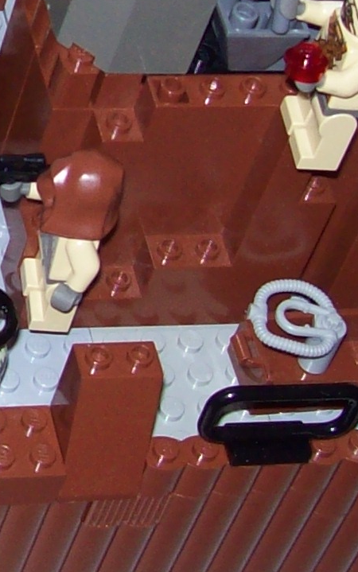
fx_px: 2355
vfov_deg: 13.7
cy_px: 35
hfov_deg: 8.2
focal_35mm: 151
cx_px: -391
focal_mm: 6
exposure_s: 1/64
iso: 80
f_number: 2.7
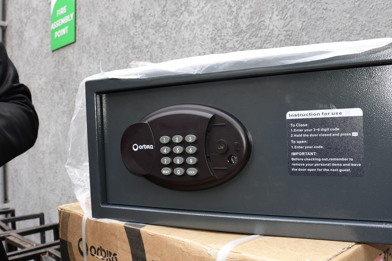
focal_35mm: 36
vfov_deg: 36.9
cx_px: 196
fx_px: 392
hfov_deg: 53.1
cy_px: 130
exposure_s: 1/50
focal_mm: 18
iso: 320
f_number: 9
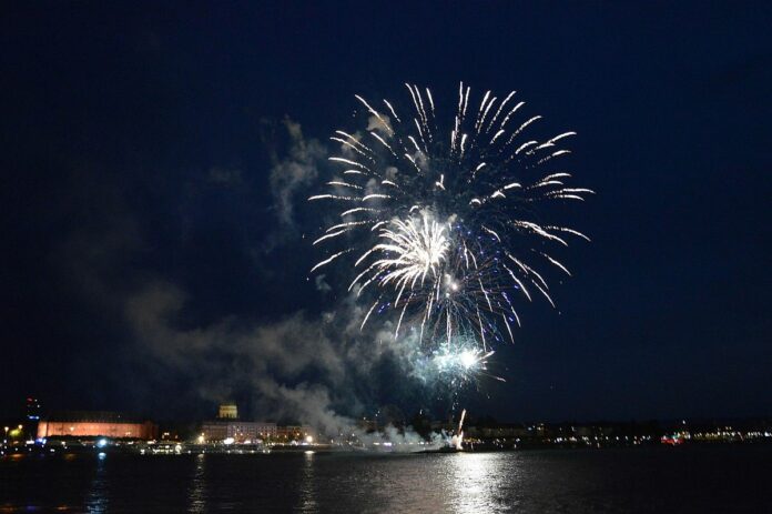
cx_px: 386
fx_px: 675
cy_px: 257
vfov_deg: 41.7
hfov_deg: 59.5
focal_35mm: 32
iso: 3200
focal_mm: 21
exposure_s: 1/13
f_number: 3.8
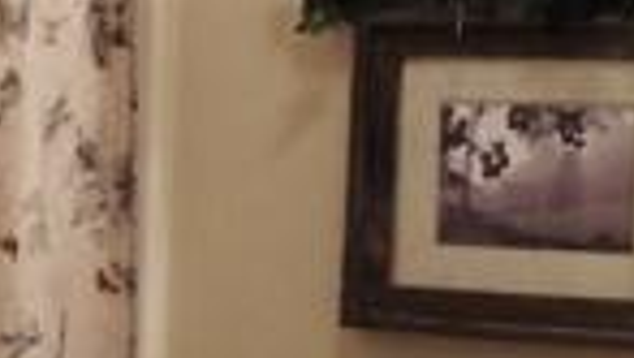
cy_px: 263
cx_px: 380
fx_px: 1918
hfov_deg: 18.7
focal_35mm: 114
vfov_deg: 10.6
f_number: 3
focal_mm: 4.3
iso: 250
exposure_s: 1/30
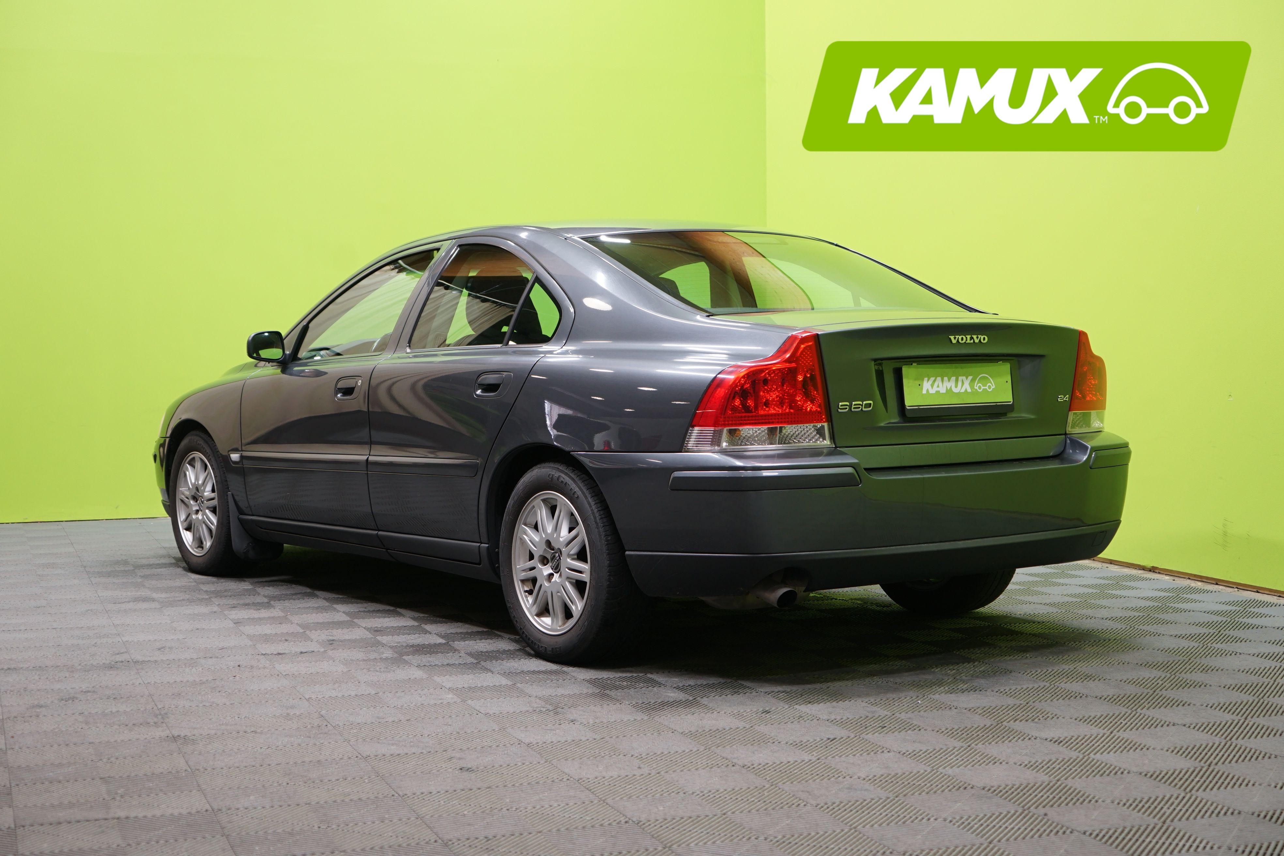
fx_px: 1819
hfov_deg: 38.9
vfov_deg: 26.5
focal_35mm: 51
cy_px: 428
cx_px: 642
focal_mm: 51
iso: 400
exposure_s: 1/40
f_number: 4
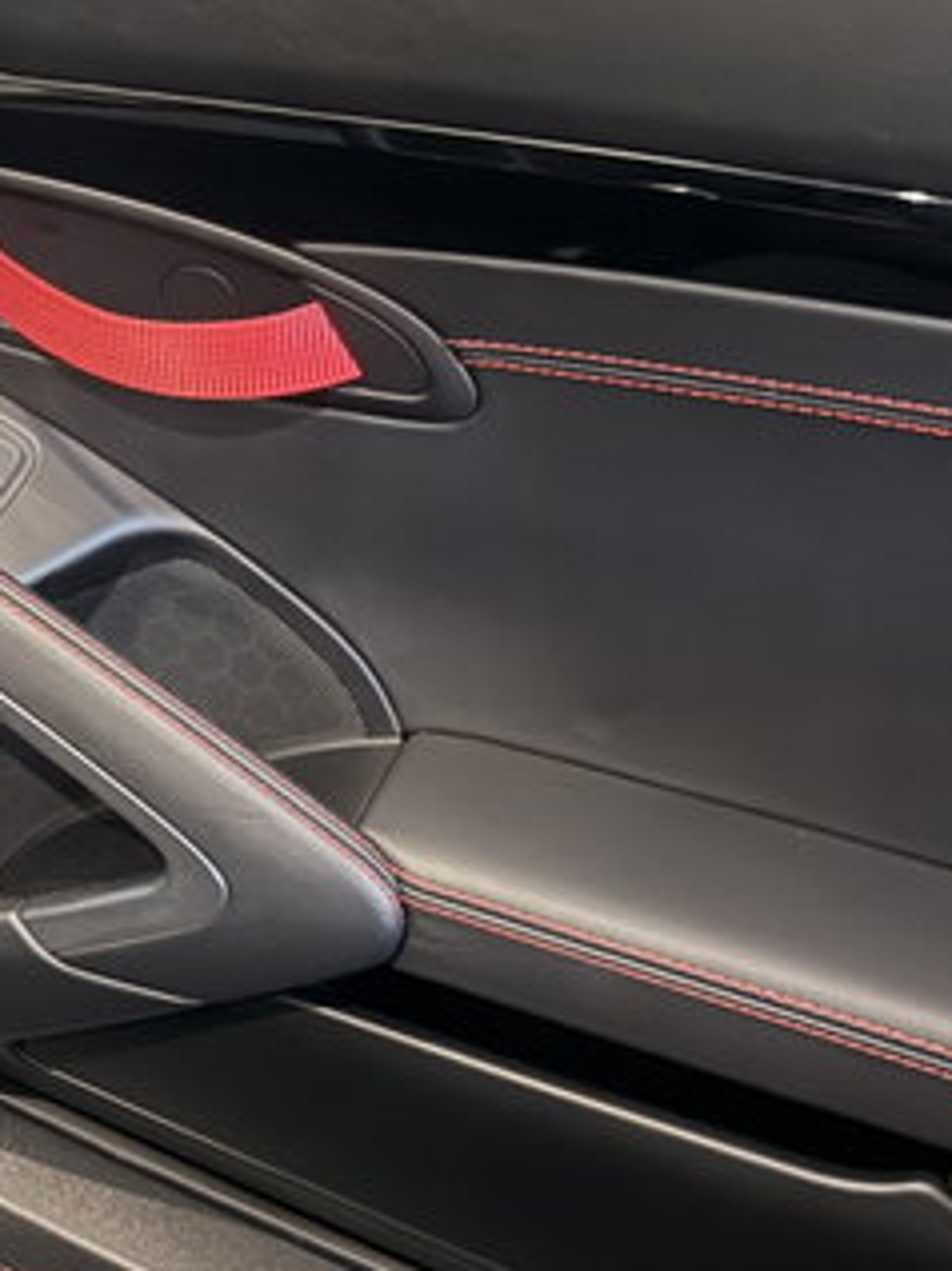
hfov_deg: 23.0
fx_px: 2130
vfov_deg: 33.2
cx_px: -204
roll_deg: -0.5
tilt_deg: -30.3
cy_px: 568
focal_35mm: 58
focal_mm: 6.76
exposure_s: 1/16
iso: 1600
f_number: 1.78
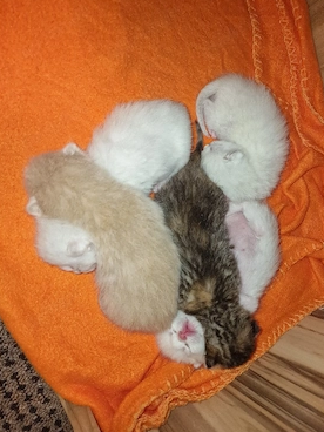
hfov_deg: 54.9
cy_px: 228
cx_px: 170
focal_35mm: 25
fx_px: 312
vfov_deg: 69.3
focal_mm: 6.4
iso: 250
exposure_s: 1/100
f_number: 1.8
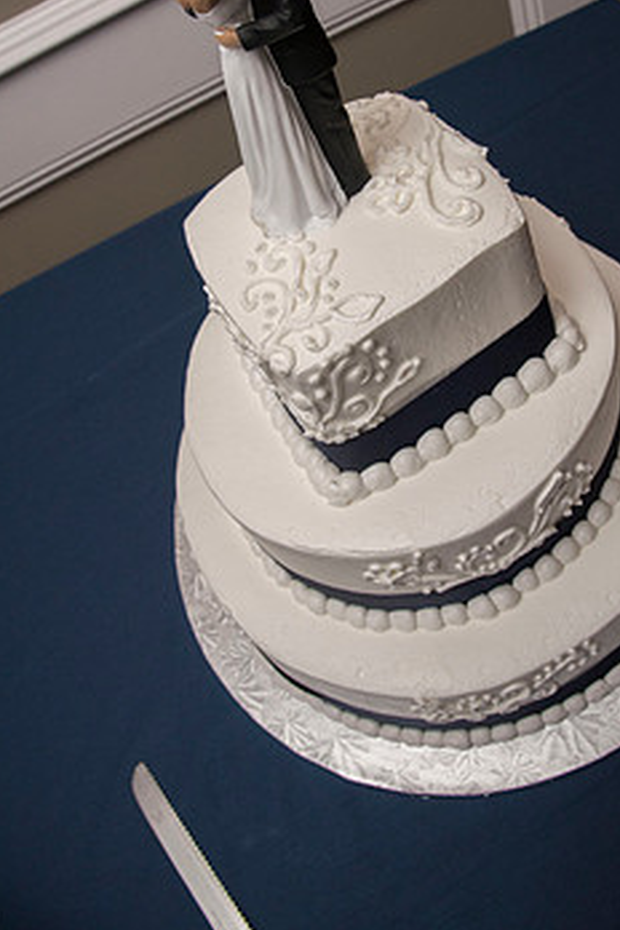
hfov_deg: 42.0
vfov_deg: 59.3
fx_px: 801
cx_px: 390
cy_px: 337
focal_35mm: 31
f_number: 8
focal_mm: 24
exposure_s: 1/200
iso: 2000
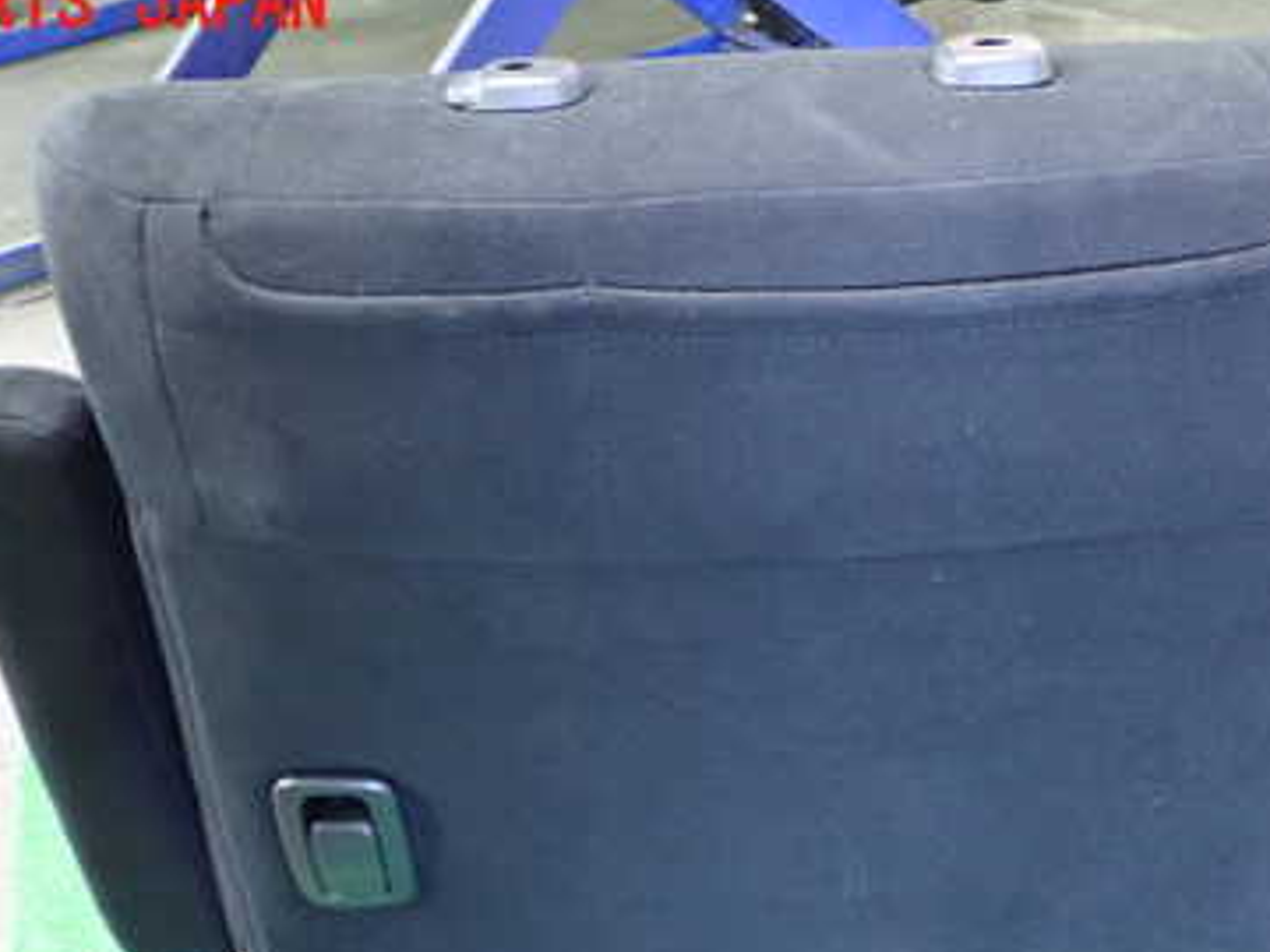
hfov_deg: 32.1
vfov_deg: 24.1
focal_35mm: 60
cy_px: 755
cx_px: 744
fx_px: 2201
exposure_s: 1/20
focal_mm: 6.37
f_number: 2.5
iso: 800
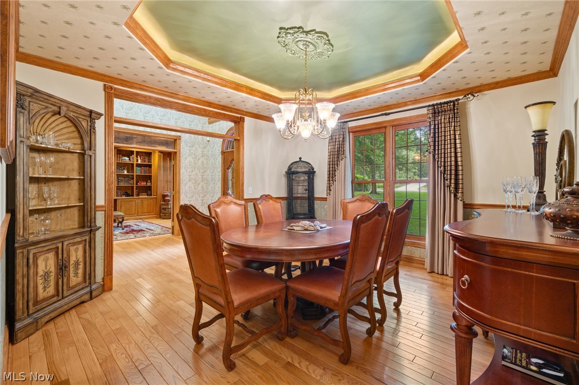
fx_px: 241
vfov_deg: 77.3
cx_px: 290
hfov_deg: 100.4
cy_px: 192
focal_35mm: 15
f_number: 9
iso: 250
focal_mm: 15
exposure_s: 1.6
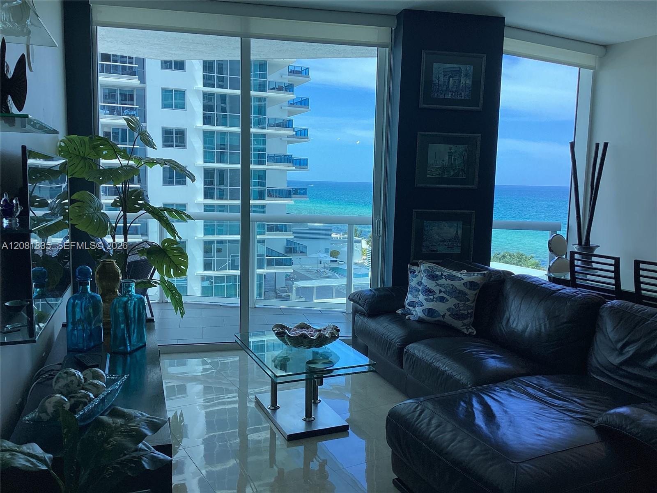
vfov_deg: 45.4
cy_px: 246
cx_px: 328
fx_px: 588
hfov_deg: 58.4
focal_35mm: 31
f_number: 2.4
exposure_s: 1/171
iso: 25
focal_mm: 3.3
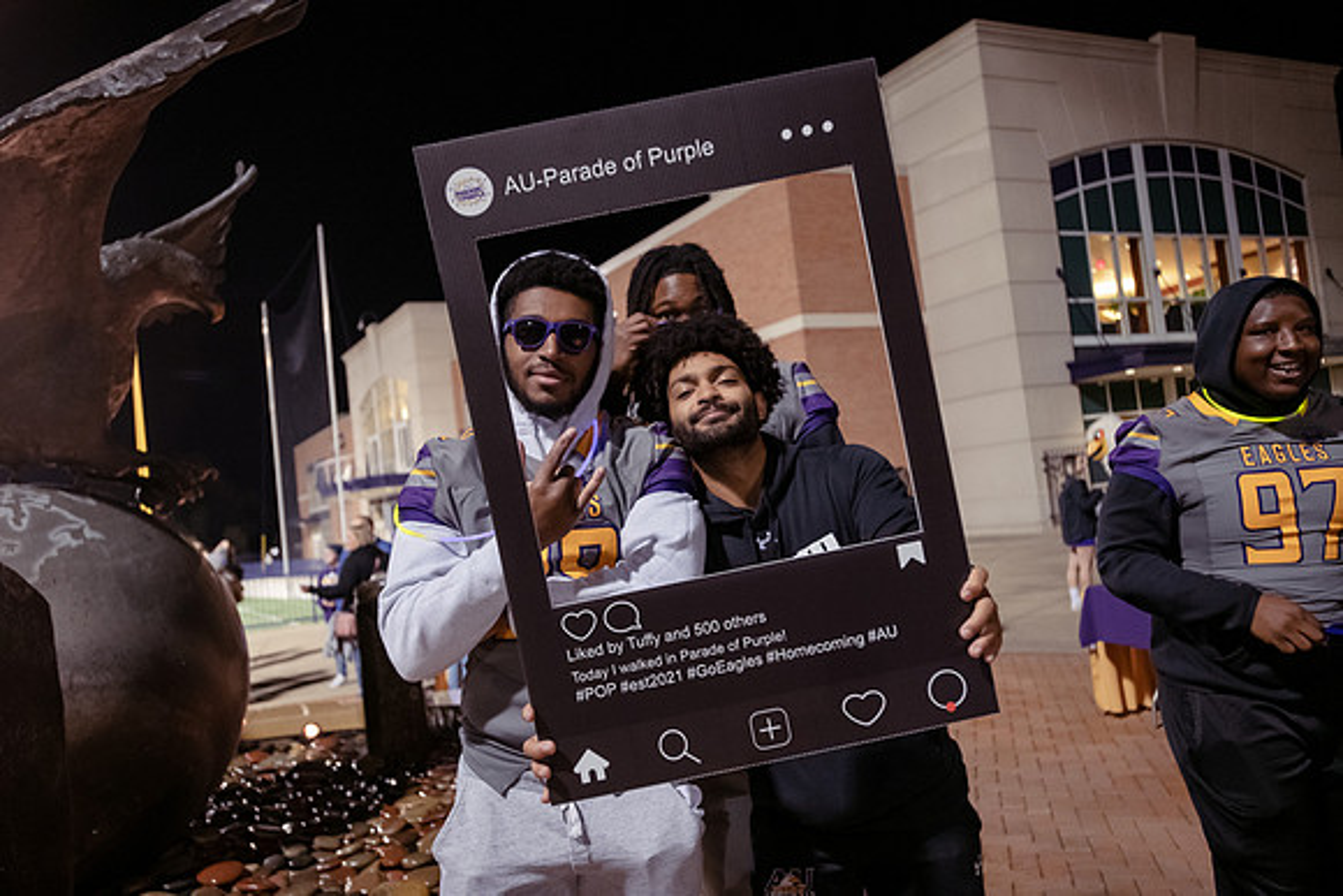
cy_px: 448
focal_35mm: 30
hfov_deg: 61.9
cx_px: 672
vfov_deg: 43.6
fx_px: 1119
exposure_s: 1/80
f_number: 4
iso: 4000
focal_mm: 30
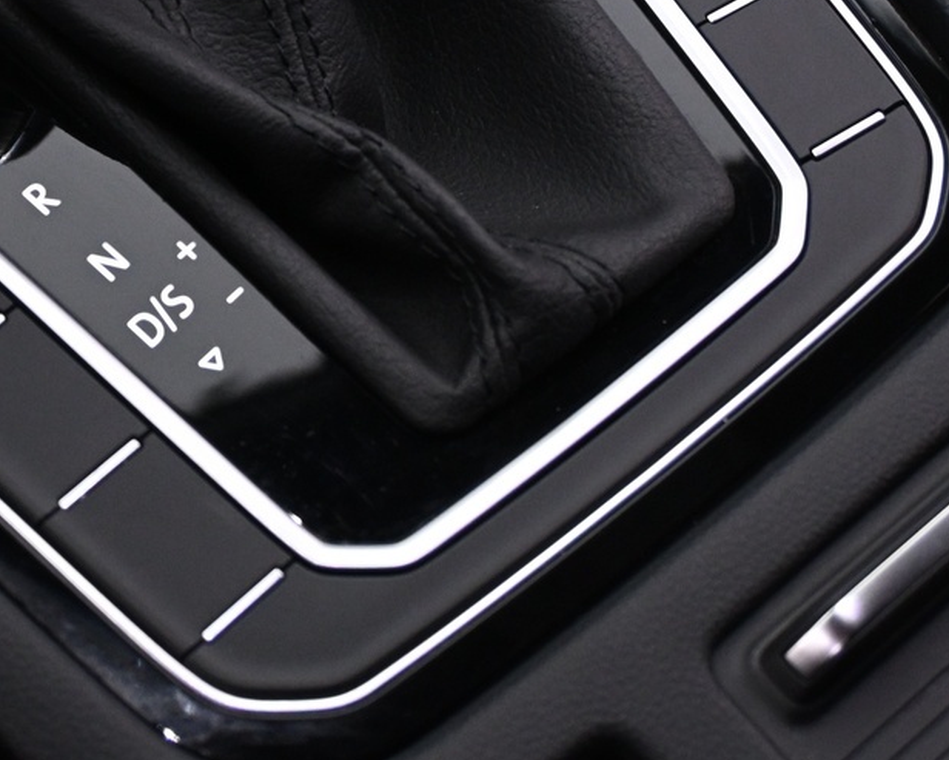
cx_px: 88
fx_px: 3118
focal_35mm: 111
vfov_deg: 13.6
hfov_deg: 17.1
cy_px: -51
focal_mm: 30
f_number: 4.8
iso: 1600
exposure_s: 1/15
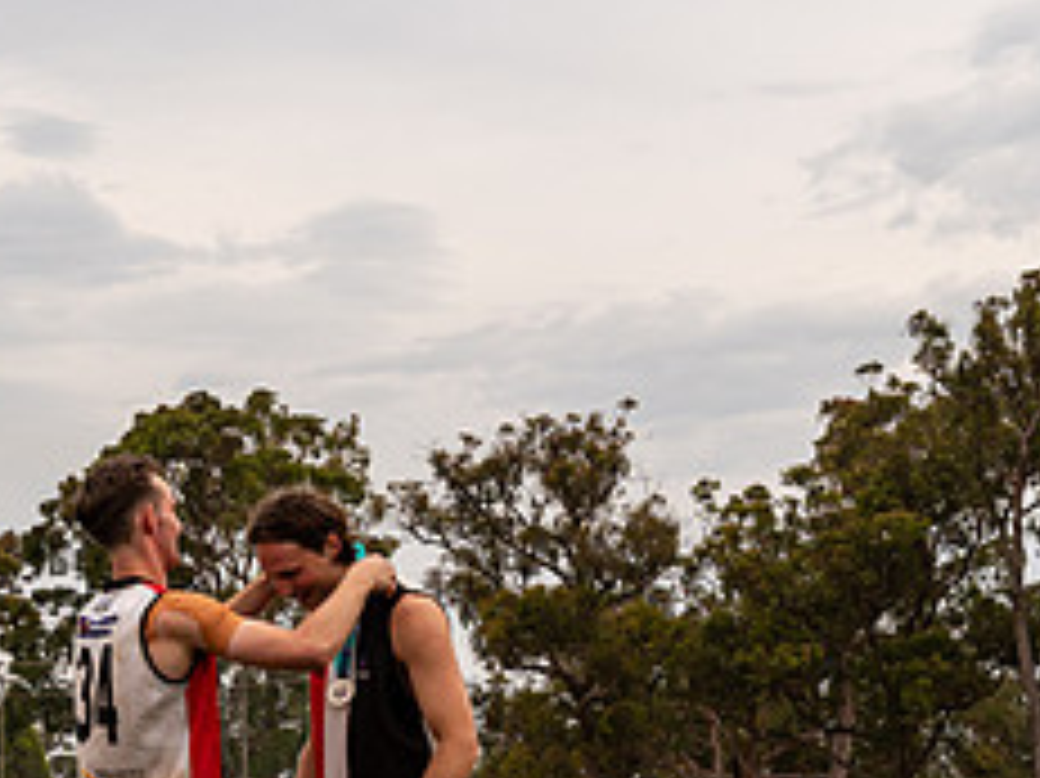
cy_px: 740
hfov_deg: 15.8
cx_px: 50
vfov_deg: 11.9
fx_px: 3693
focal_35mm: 123
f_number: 6.3
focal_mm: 34
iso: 400
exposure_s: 1/400
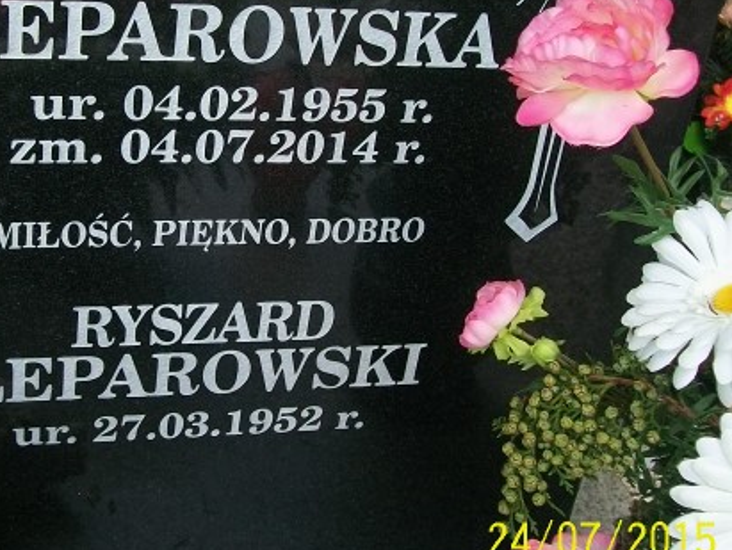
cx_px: 205
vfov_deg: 26.1
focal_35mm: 56
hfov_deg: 33.8
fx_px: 1185
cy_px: 203
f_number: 2.7
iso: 80
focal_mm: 6
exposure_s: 1/125
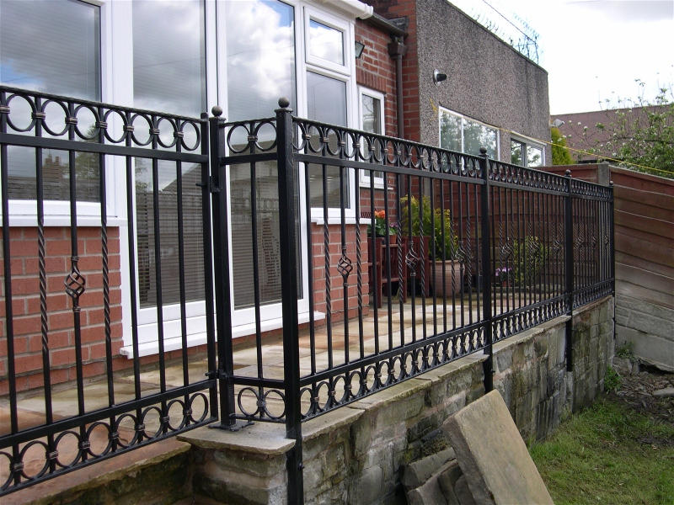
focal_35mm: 38
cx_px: 337
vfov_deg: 37.7
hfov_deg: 49.0
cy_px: 252
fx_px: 740
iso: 100
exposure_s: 1/557
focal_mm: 8
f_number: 2.8
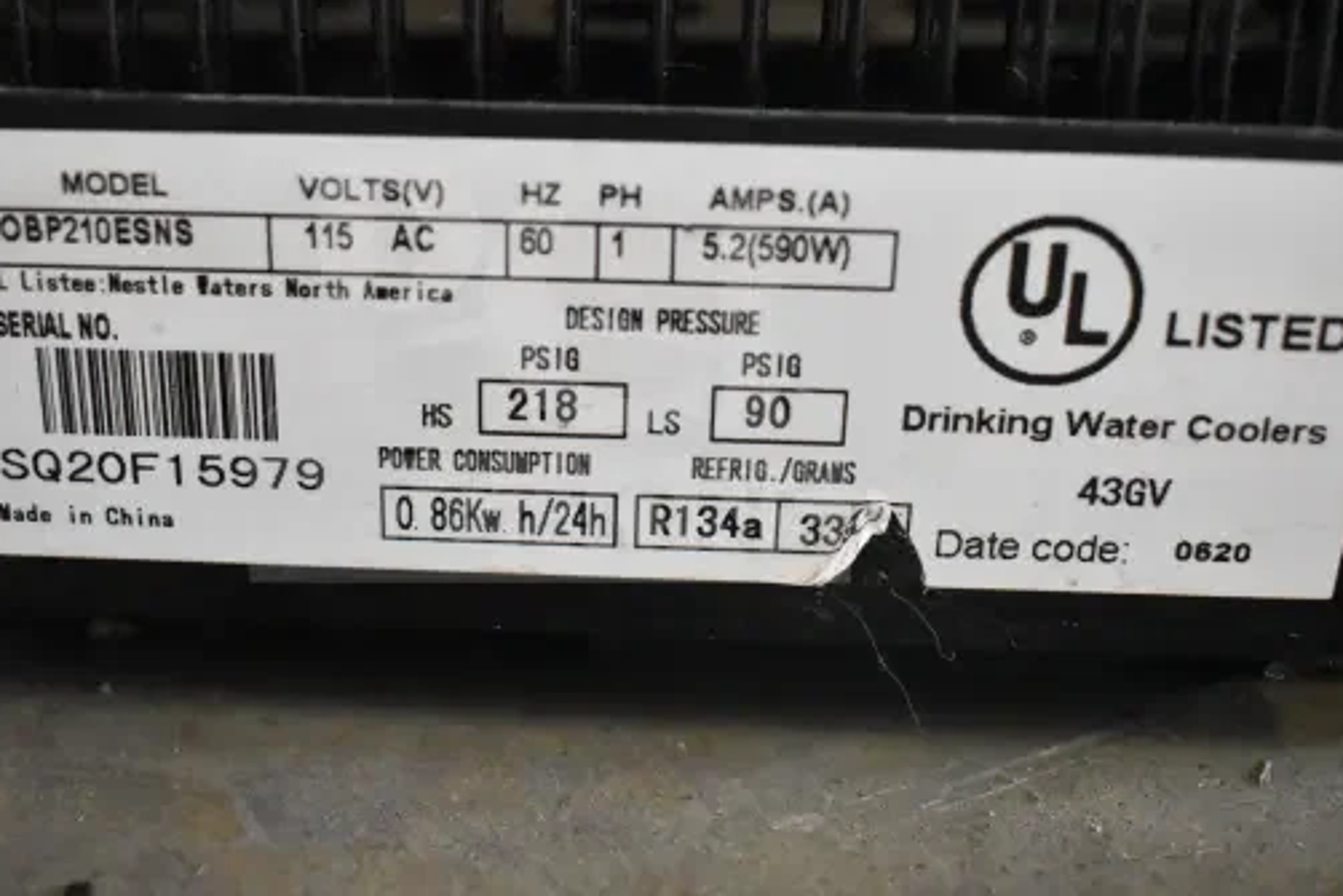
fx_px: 1903
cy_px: 370
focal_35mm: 51
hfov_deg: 38.7
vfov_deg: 26.5
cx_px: 548
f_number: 4.5
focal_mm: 28
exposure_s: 1/80
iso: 6400
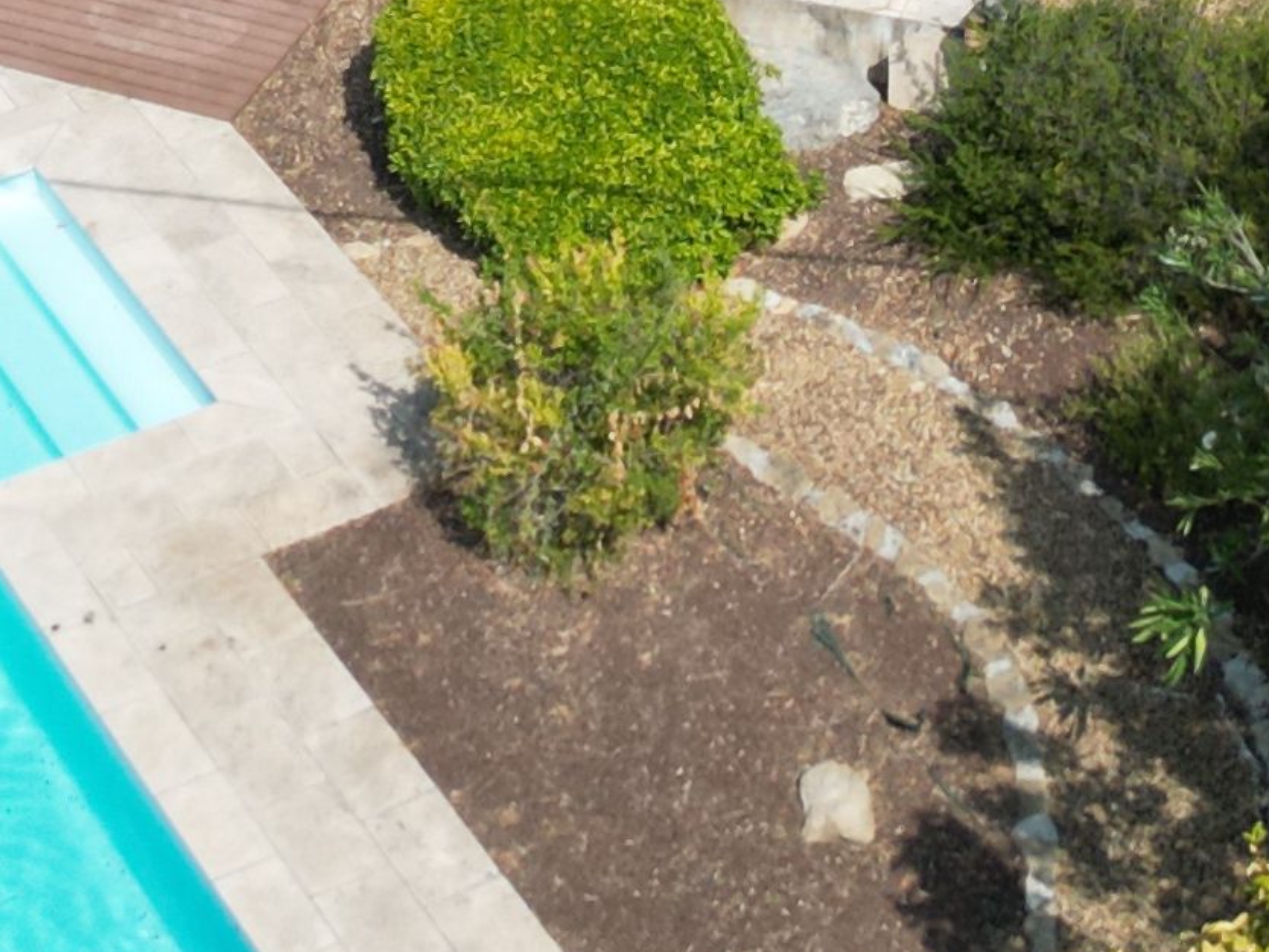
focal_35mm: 116
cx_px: 511
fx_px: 4254
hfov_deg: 17.0
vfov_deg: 12.0
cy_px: -651
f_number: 1.7
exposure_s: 1/4000
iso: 150
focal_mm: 6.72
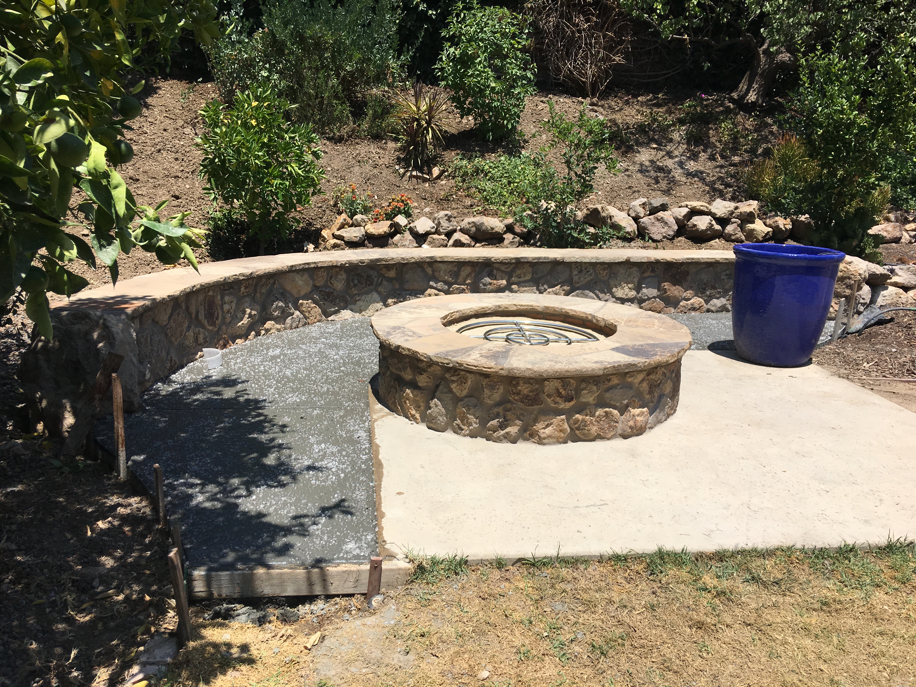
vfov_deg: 48.2
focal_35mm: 29
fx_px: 767
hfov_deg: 61.7
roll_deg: -0.8
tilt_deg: -14.6
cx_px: 458
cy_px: 344
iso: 25
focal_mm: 4.15
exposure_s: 1/2404
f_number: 2.2
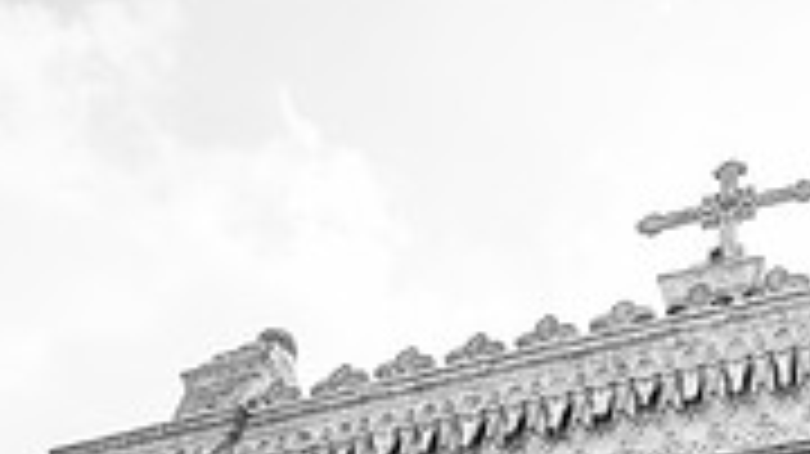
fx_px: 1352
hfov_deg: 32.3
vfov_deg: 17.4
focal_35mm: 63
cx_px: 662
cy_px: 656
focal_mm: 24
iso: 200
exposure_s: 1/1000
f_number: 4
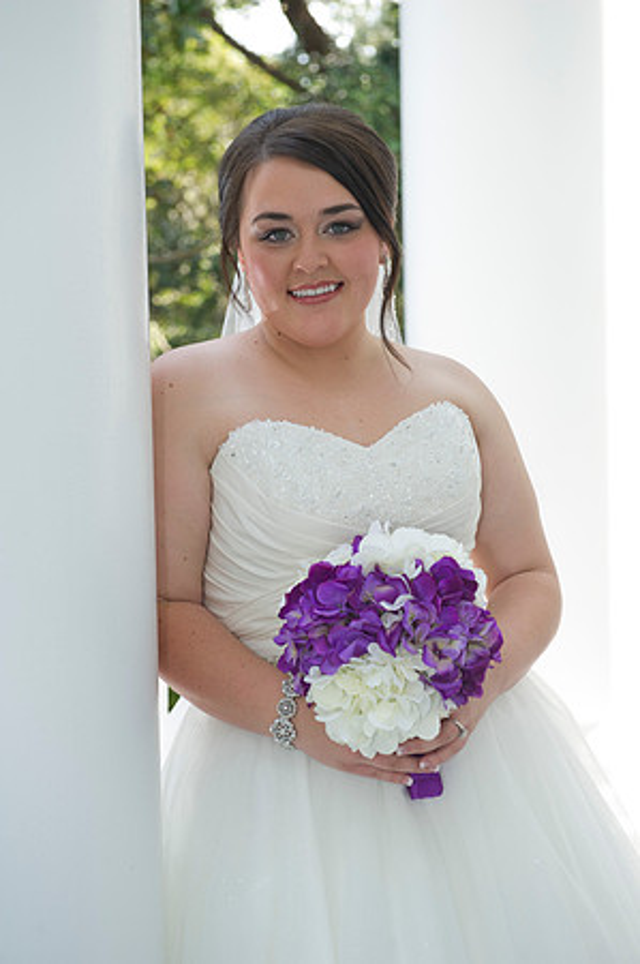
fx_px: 1871
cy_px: 482
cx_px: 320
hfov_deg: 19.4
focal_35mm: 70
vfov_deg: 28.9
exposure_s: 1/100
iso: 320
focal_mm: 70
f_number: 5.6
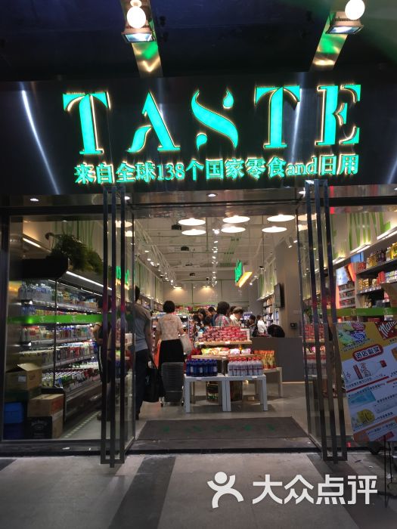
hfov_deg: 48.2
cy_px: 264
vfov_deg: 61.7
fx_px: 443
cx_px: 198
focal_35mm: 29
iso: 40
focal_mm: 4.15
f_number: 2.2
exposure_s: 1/50
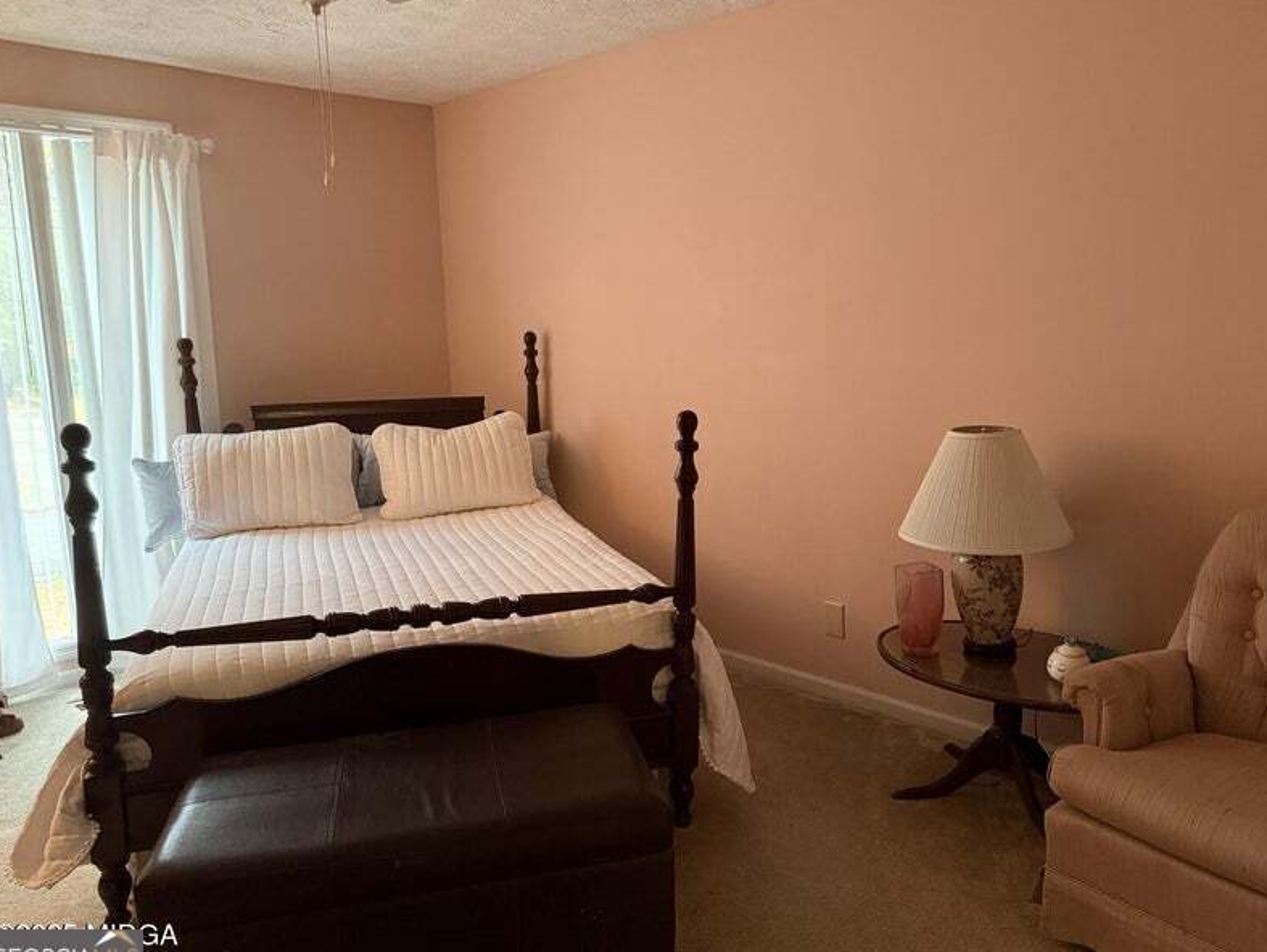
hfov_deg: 67.2
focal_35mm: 26
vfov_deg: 53.1
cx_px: 675
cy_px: 466
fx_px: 952
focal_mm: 6.76
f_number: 1.78
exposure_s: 1/40
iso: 640
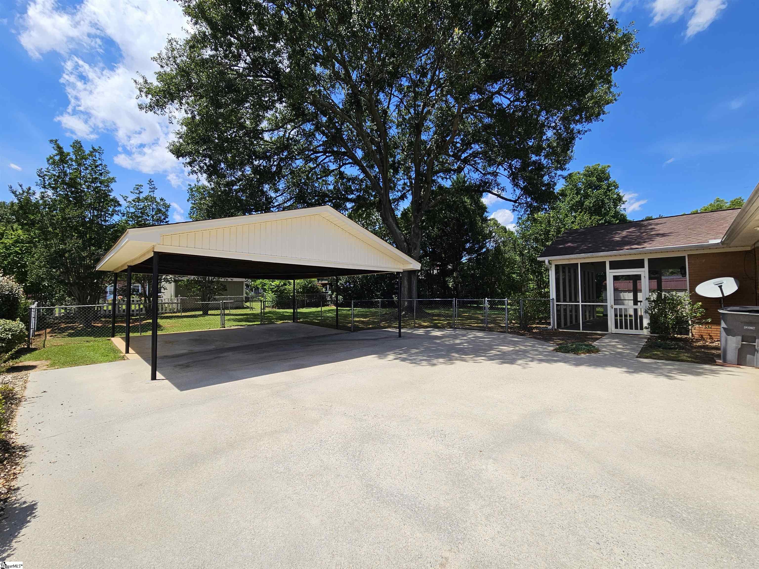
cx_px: 380
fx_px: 285
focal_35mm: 13
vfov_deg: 89.9
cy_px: 284
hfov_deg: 106.2
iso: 50
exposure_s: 1/2021
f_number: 2.2
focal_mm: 2.2
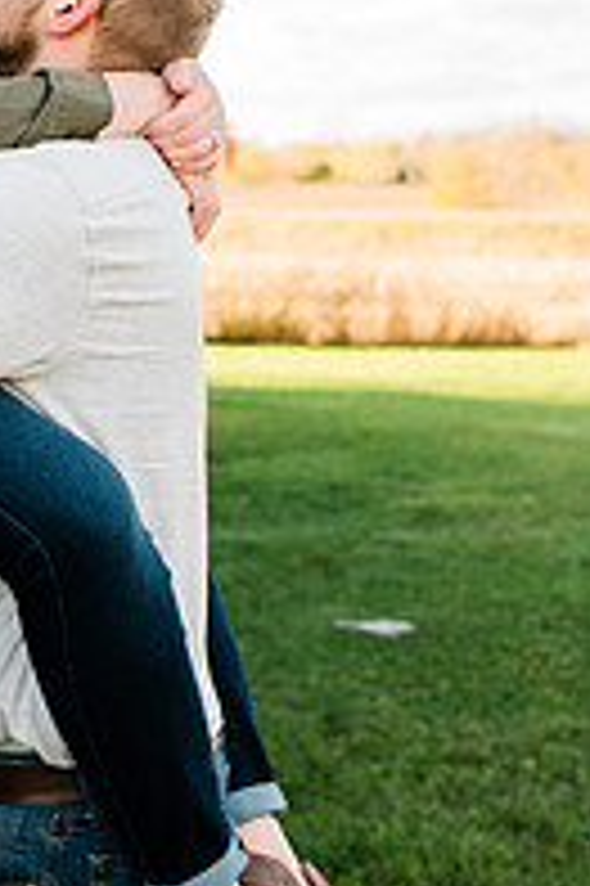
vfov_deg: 25.2
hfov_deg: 16.5
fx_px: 1970
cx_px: -77
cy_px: 270
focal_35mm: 80
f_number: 3.2
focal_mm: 35
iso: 200
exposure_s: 1/640
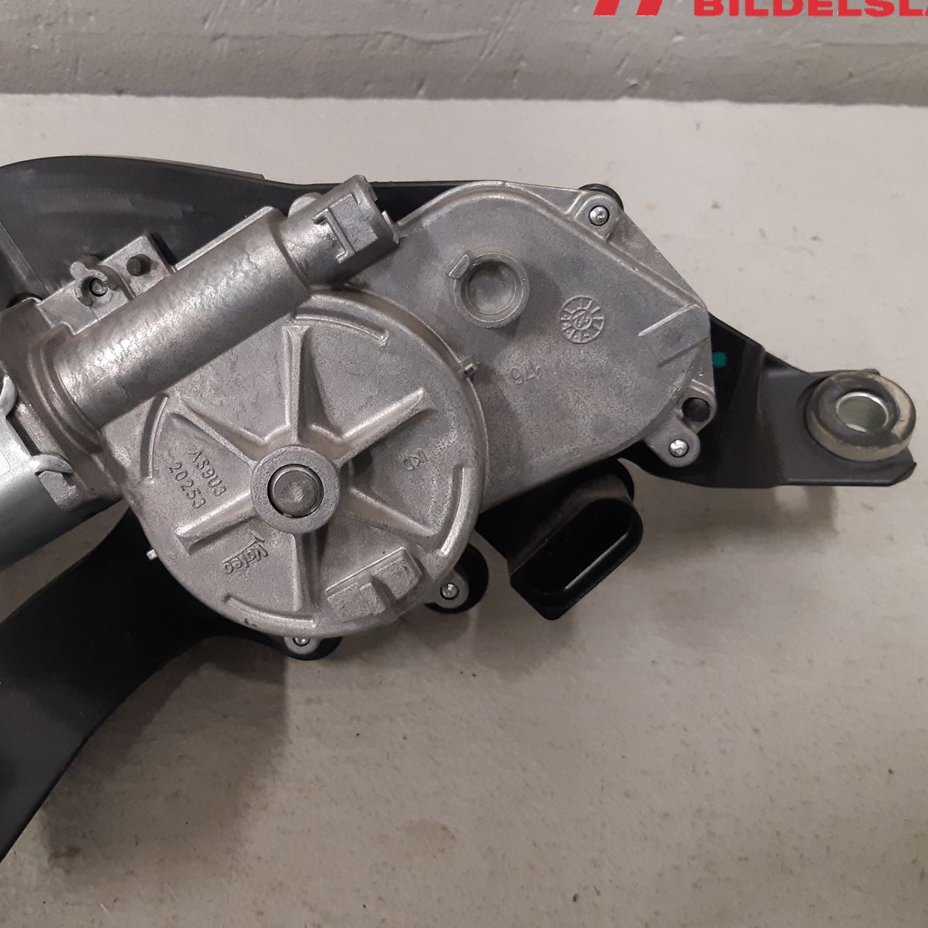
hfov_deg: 43.1
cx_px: 286
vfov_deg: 43.9
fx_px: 1153
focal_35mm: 38
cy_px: 464
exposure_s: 1/50
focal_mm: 3.93
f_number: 1.7
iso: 250
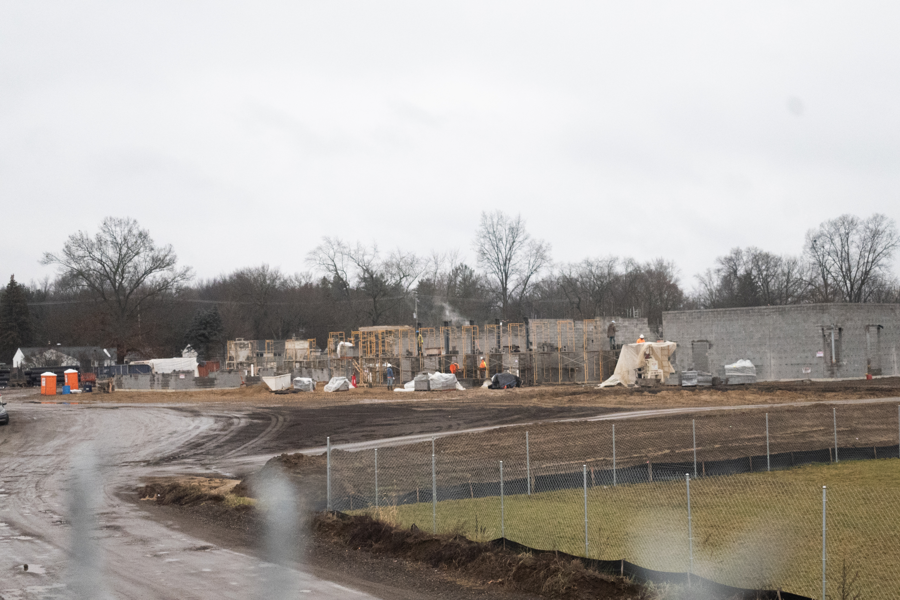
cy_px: 300
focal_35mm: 54
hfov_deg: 36.9
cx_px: 450
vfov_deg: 25.1
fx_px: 1350
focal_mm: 36
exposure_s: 1/2000
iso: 5000
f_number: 4.8
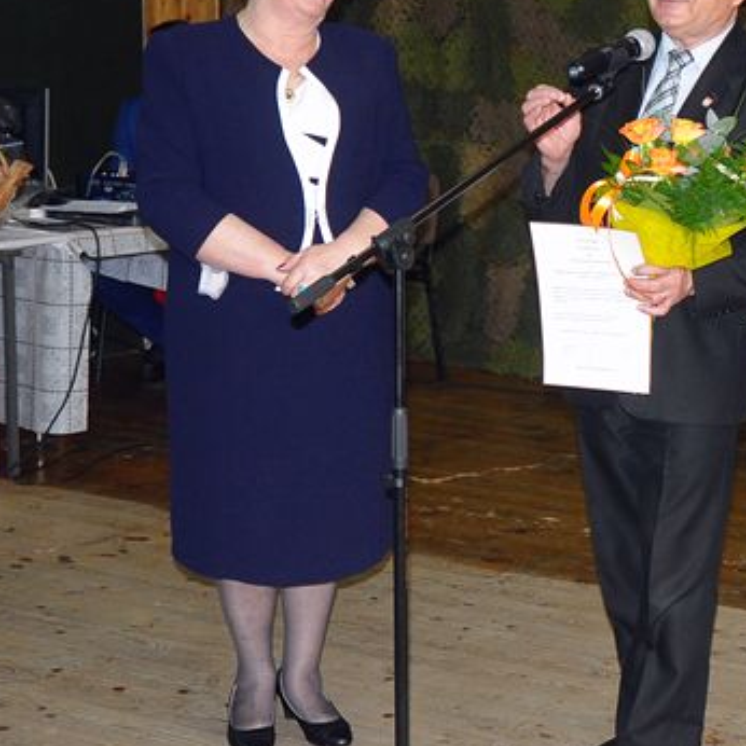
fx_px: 1829
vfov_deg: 23.0
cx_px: 828
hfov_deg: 21.8
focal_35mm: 75
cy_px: 335
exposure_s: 1/60
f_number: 3.8
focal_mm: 24
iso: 640
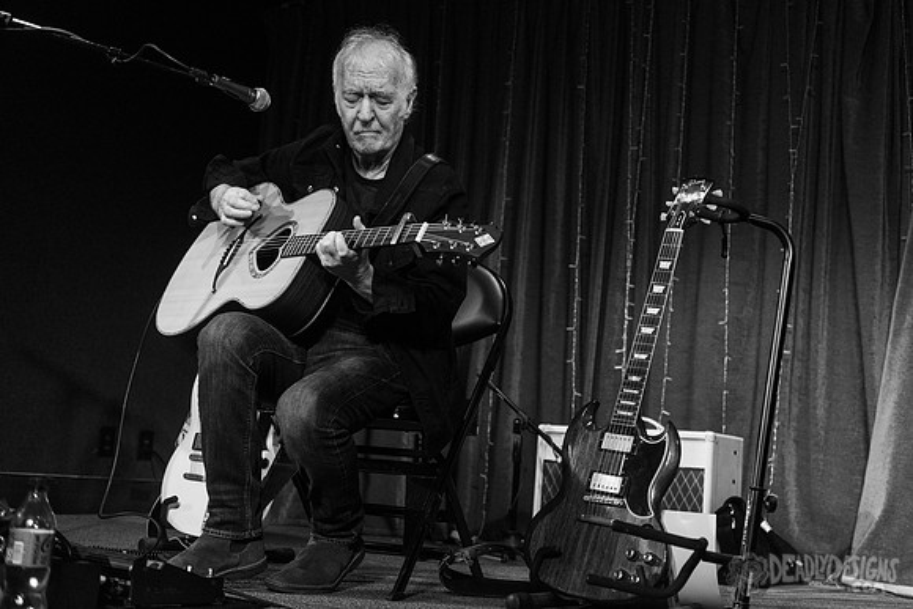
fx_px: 1280
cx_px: 524
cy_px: 276
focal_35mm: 50
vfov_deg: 26.7
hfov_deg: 39.2
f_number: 3.2
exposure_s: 1/200
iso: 2500
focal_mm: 44
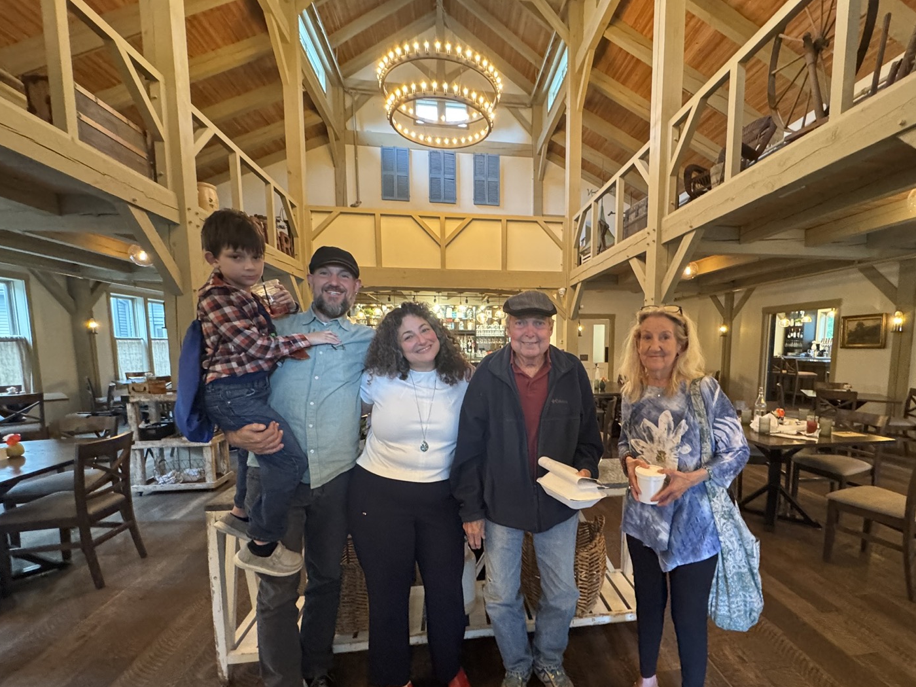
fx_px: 423
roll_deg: -0.6
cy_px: 390
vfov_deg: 77.7
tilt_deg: -6.8
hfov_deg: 94.0
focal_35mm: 16
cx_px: 514
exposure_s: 1/60
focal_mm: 2.22
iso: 800
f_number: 2.2
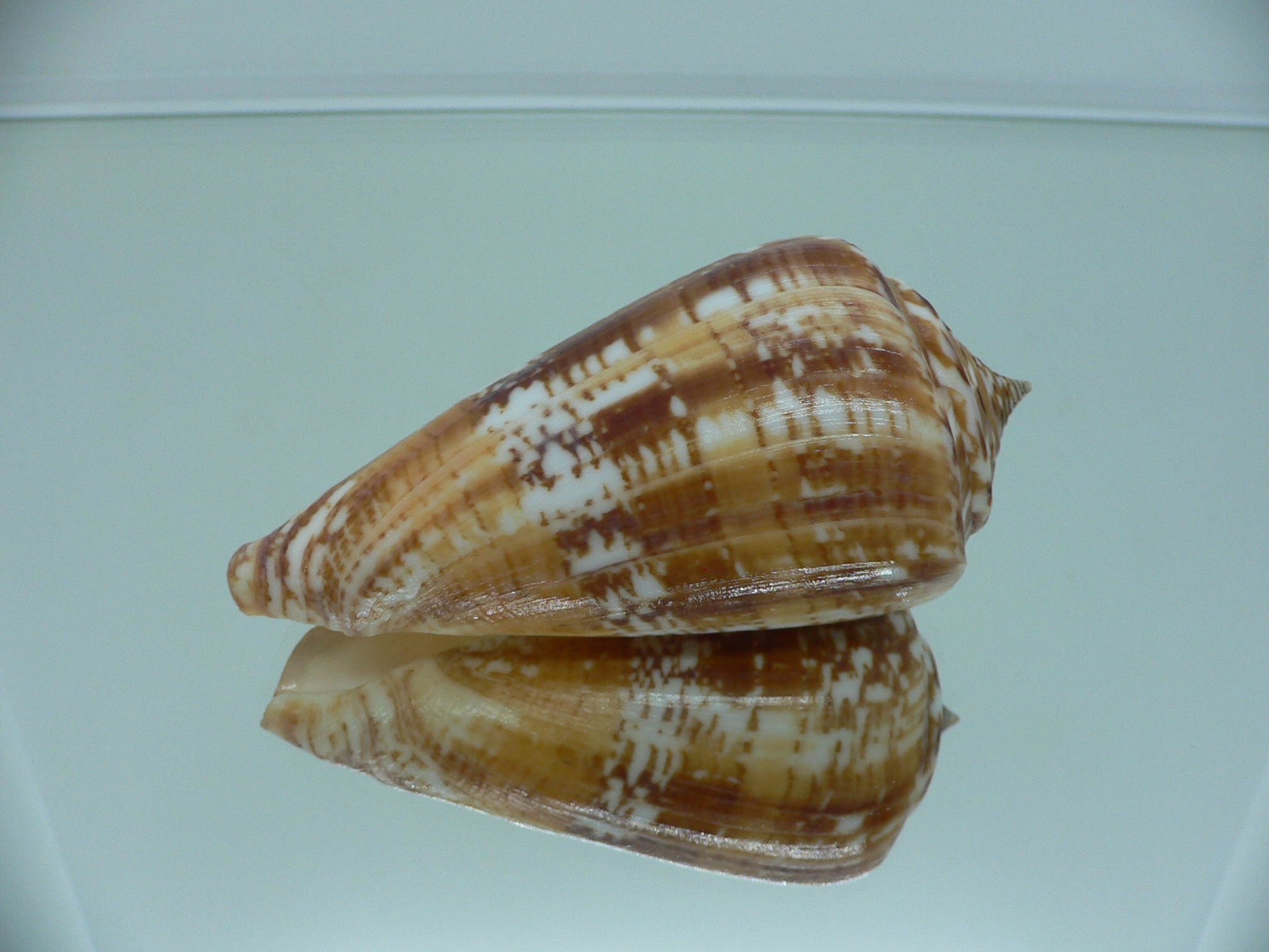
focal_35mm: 35
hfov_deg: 52.6
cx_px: 634
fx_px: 1283
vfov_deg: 40.7
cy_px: 476
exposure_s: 1/60
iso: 80
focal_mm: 4.6
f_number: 2.8
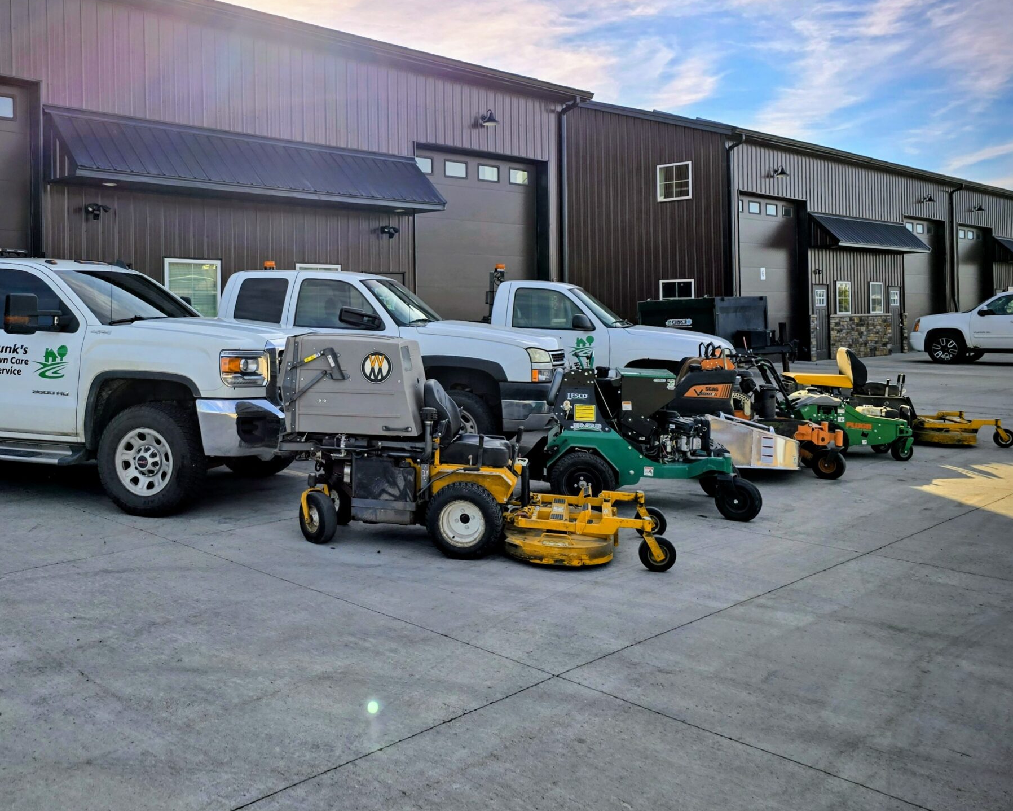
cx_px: 315
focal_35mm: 32
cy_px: 309
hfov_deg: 54.2
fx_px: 959
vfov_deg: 45.4
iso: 12
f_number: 1.7
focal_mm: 6.3
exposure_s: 1/1429
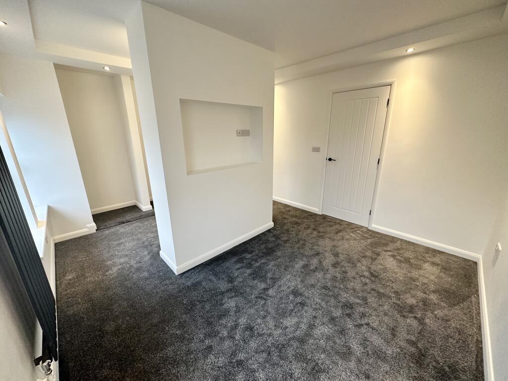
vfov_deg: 85.7
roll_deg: +1.0
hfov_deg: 102.1
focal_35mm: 14
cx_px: 254
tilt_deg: -16.8
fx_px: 205
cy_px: 190
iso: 200
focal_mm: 2.22
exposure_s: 1/100
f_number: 2.2
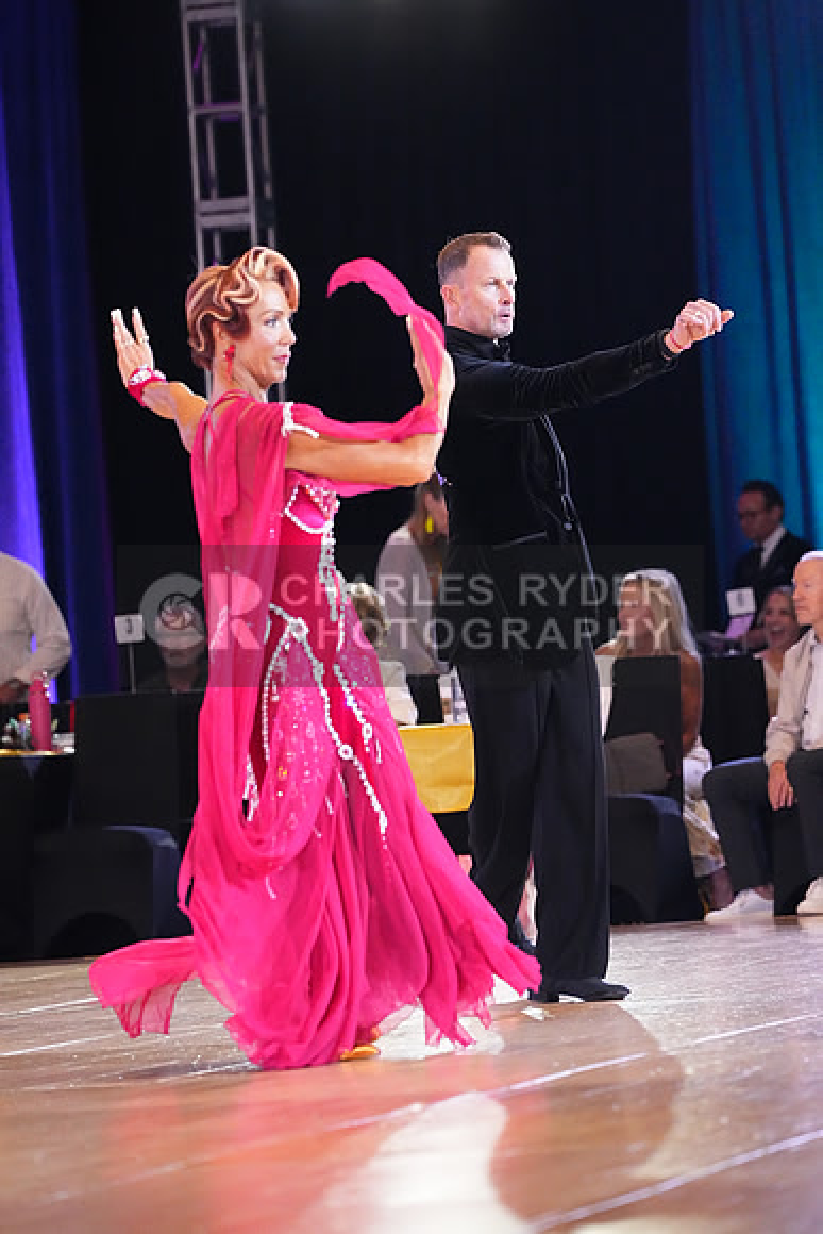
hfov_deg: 6.9
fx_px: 6854
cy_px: 617
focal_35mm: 200
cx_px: 412
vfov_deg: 10.3
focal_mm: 200
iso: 12800
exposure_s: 1/400
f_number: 5
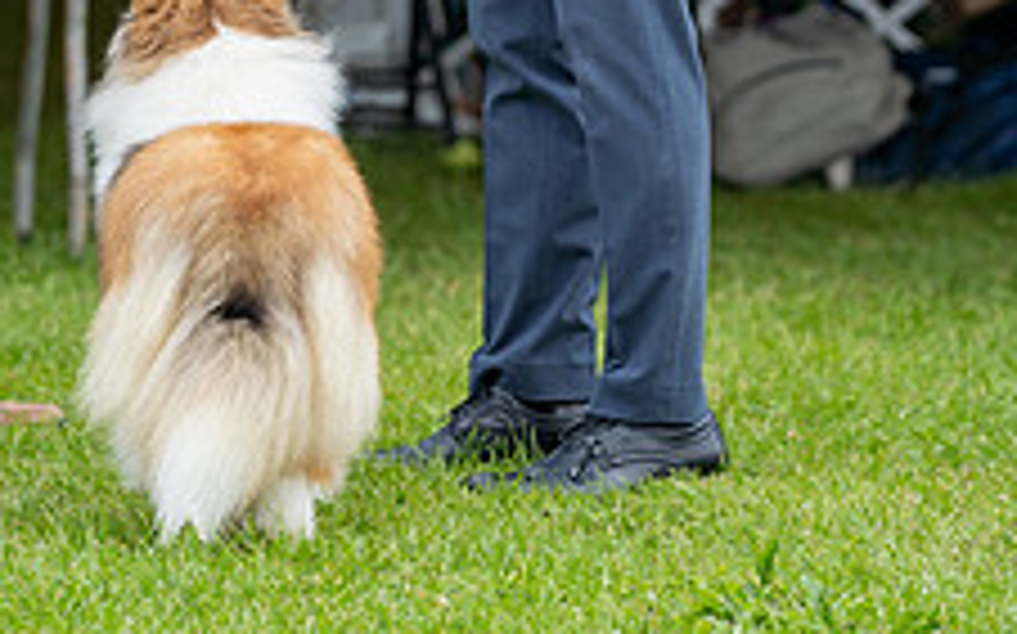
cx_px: 173
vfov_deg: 3.4
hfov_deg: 5.4
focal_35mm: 389
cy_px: -333
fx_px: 10776
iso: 100
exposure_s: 1/800
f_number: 3.2
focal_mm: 125
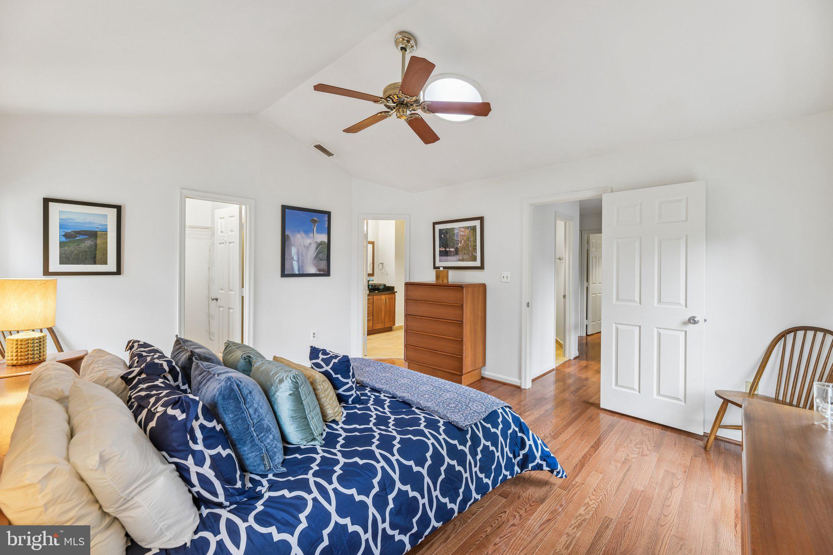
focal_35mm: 14
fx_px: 324
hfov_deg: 104.3
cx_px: 416
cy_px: 278
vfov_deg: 81.2
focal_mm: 14
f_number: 8
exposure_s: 1/10
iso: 400
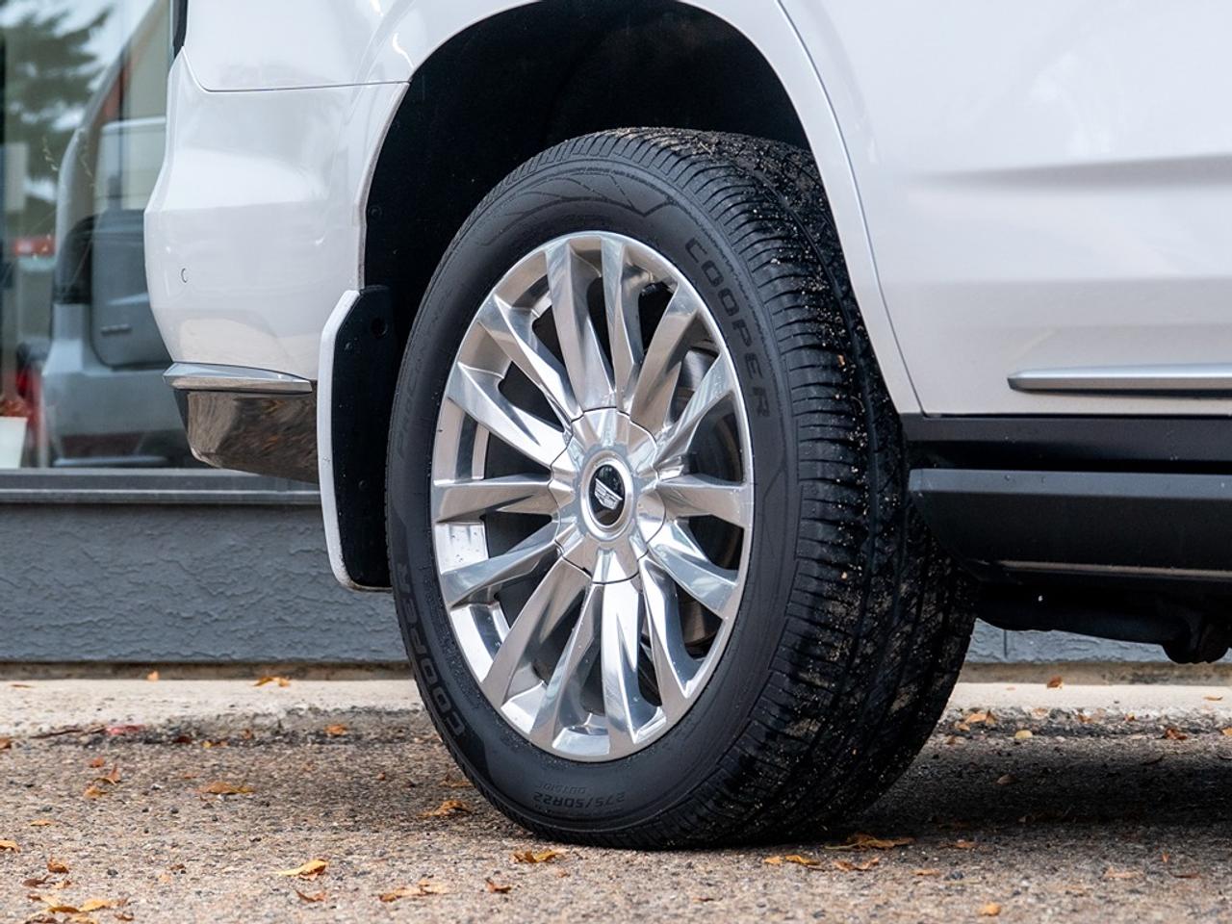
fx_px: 3749
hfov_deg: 18.7
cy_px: 237
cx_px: 559
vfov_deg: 14.0
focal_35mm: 105
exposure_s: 1/125
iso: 500
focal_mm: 52
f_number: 4
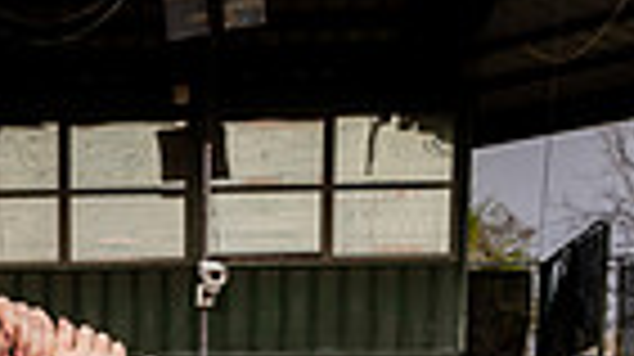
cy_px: 1000
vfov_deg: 8.8
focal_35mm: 117
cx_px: -18
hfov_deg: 17.8
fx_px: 1965
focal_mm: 35
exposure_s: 1/250
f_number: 7.1
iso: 125
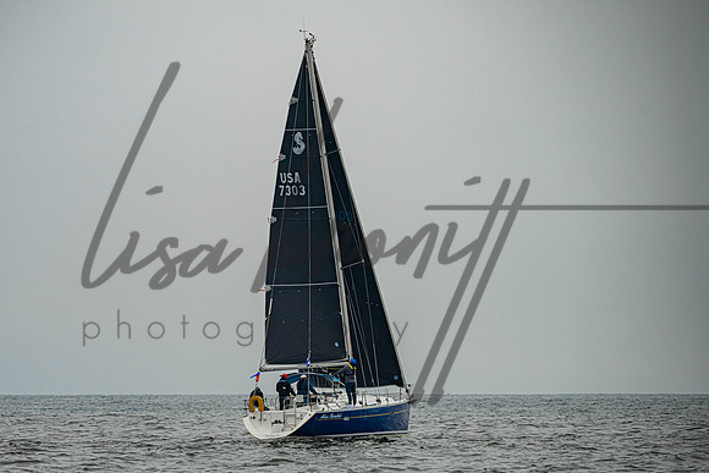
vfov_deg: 5.3
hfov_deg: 7.9
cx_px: 278
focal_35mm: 261
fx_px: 5139
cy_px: 272
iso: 250
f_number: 5.6
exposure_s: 1/4000
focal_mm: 210
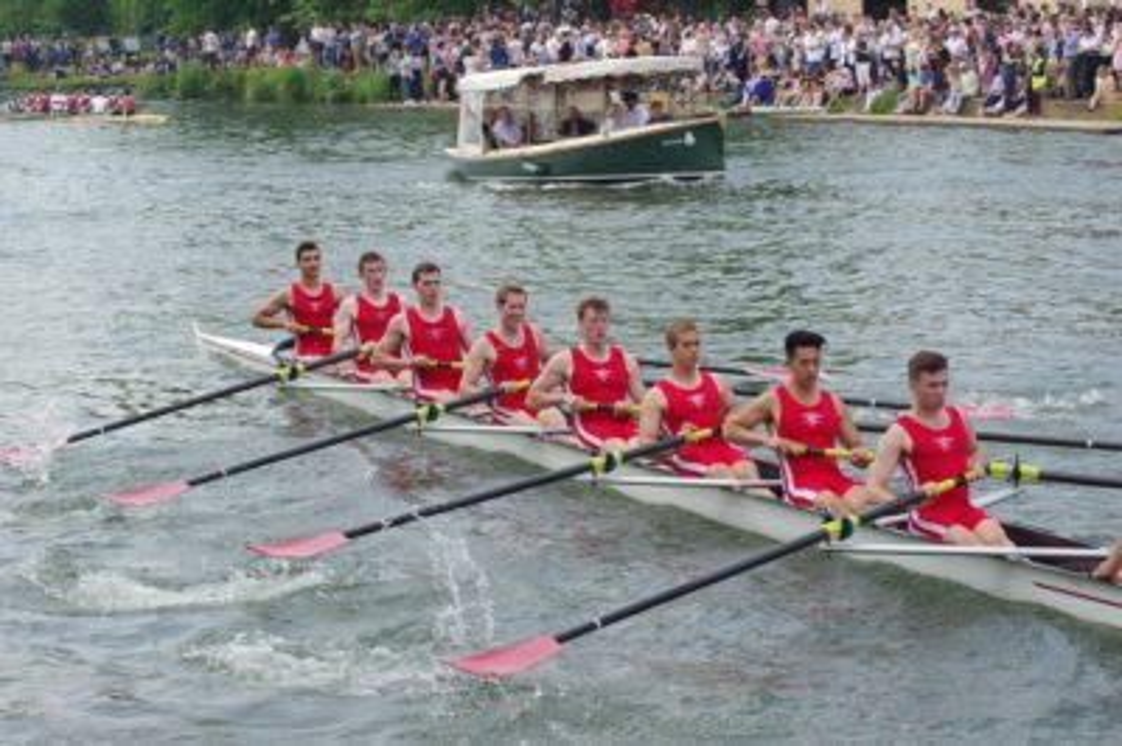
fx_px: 3270
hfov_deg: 19.5
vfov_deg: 13.0
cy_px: 373
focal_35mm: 105
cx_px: 561
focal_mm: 70
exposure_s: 1/100
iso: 200
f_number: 10
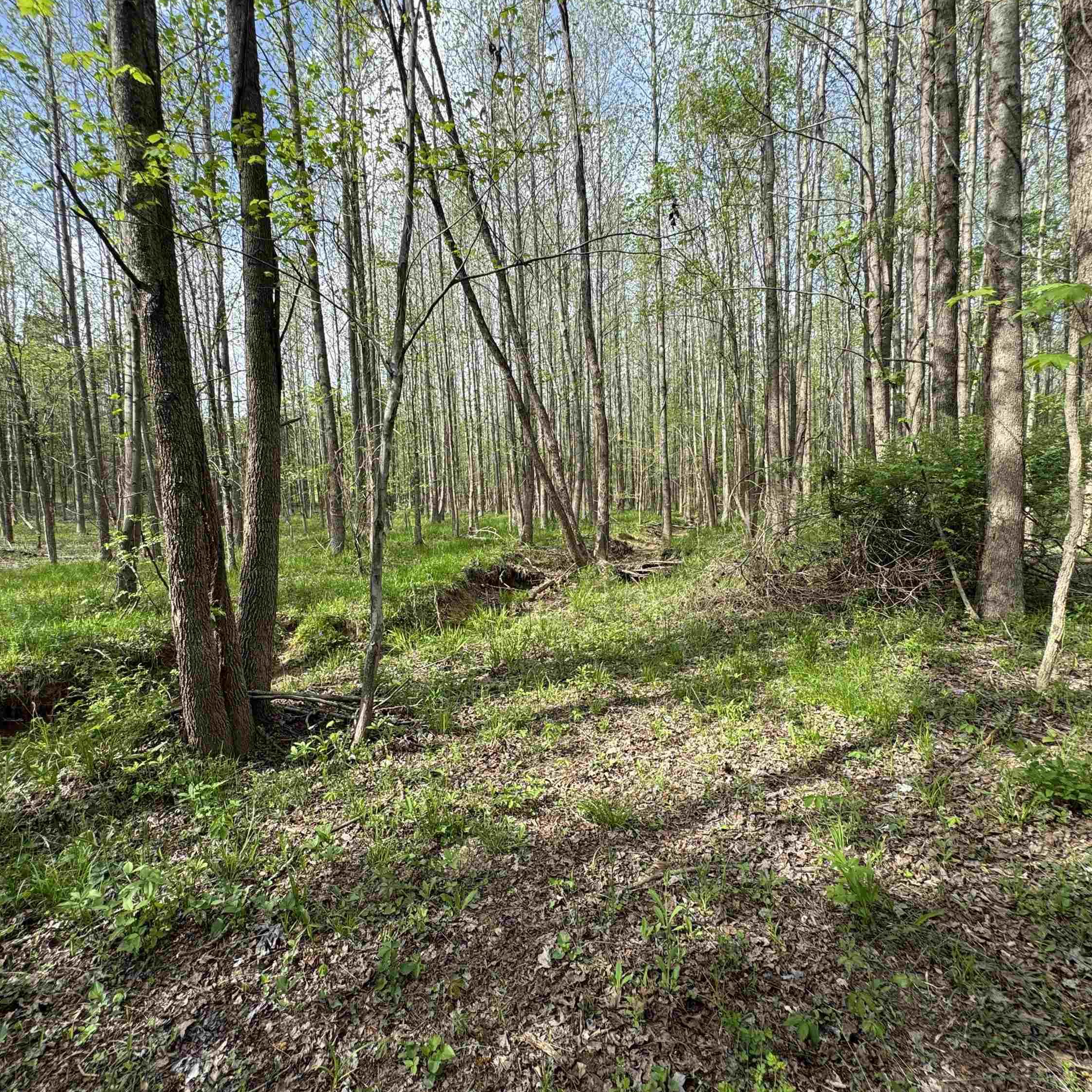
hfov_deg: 83.8
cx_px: 507
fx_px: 607
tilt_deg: -4.8
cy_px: 542
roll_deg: +1.8
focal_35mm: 17
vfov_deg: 84.0
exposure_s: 1/482
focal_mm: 2.22
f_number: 2.2
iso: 40
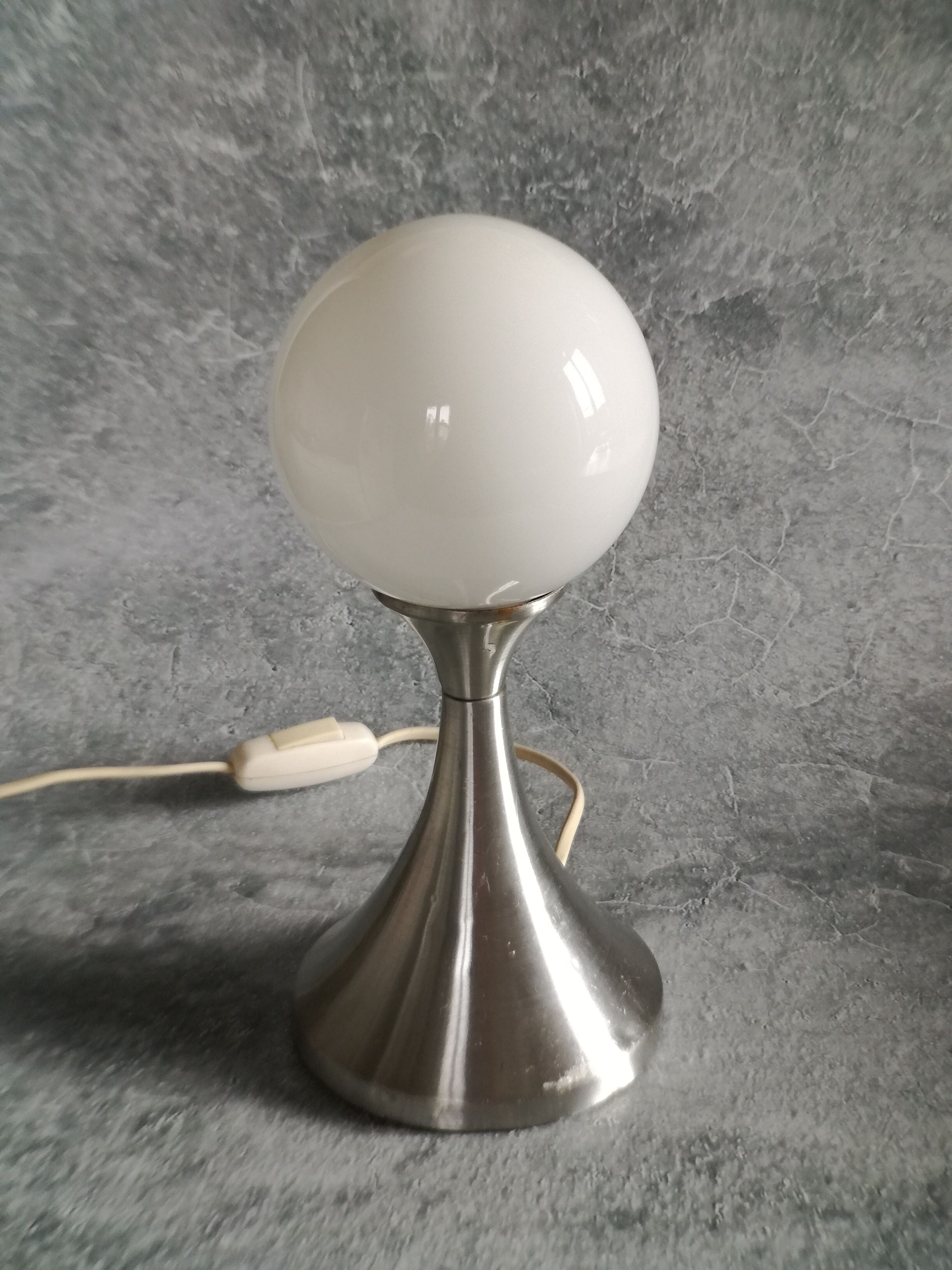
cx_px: 476
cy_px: 635
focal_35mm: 33
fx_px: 1210
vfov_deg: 55.4
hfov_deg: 42.9
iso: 100
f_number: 2
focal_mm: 3.79
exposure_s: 1/100
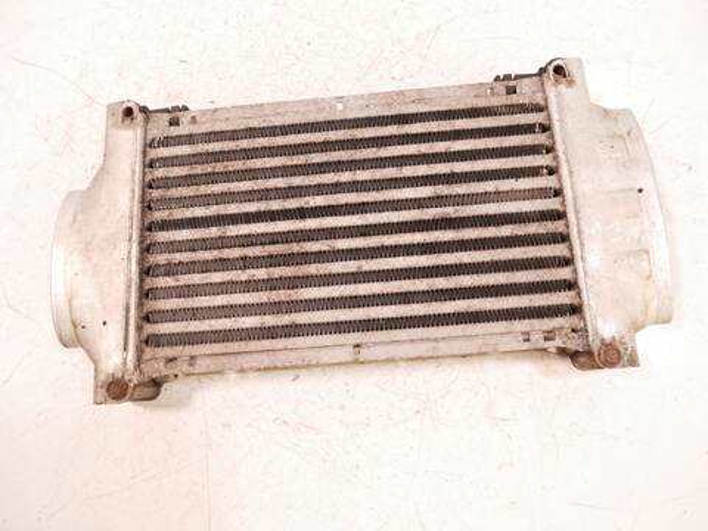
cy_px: 266
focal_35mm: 24
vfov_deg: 56.8
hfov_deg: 71.6
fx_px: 491
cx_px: 354
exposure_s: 1/125
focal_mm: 12
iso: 2000
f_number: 3.5
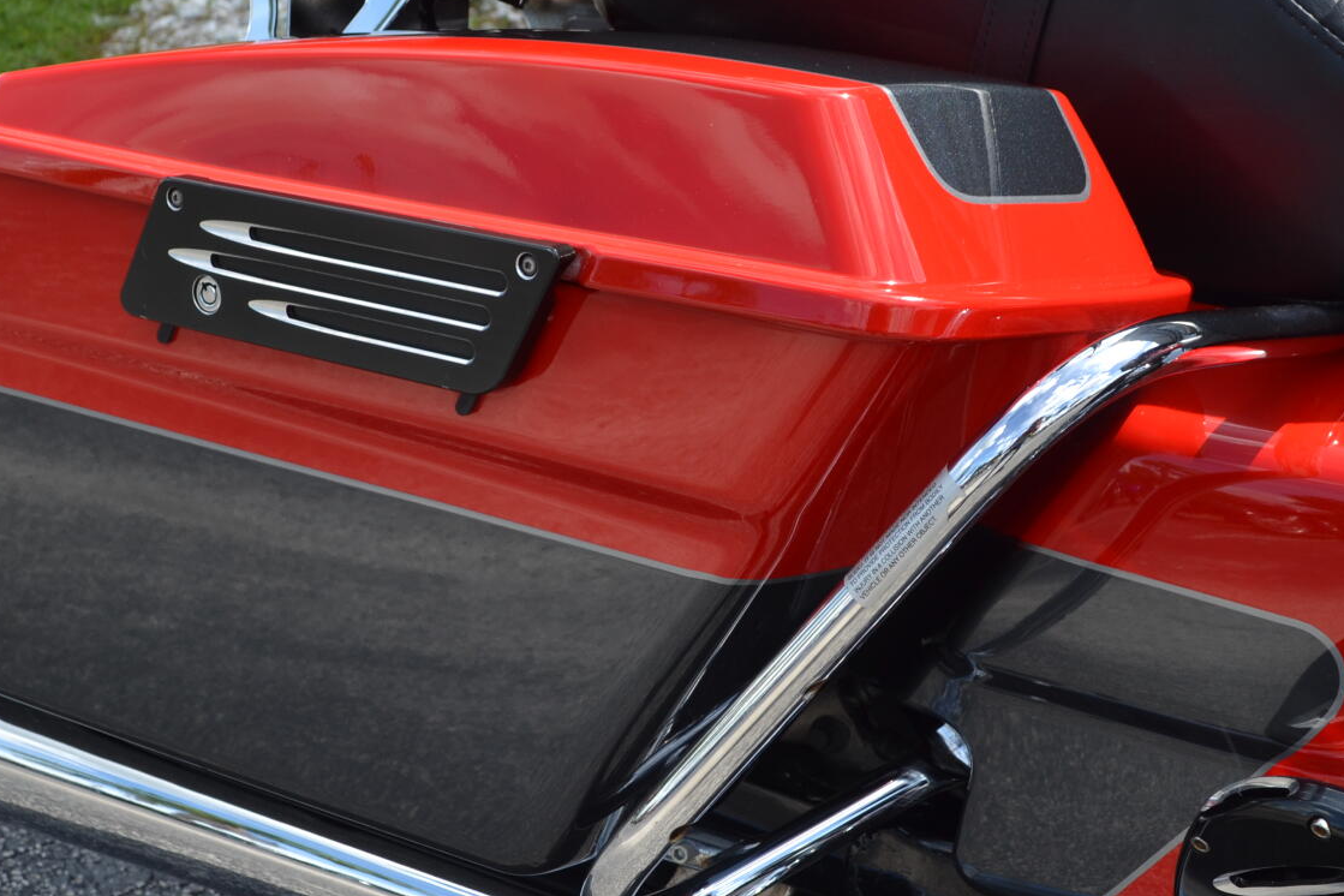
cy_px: 612
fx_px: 2202
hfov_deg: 33.9
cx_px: 667
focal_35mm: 59
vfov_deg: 22.9
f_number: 7.1
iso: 100
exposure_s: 1/200
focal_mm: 22
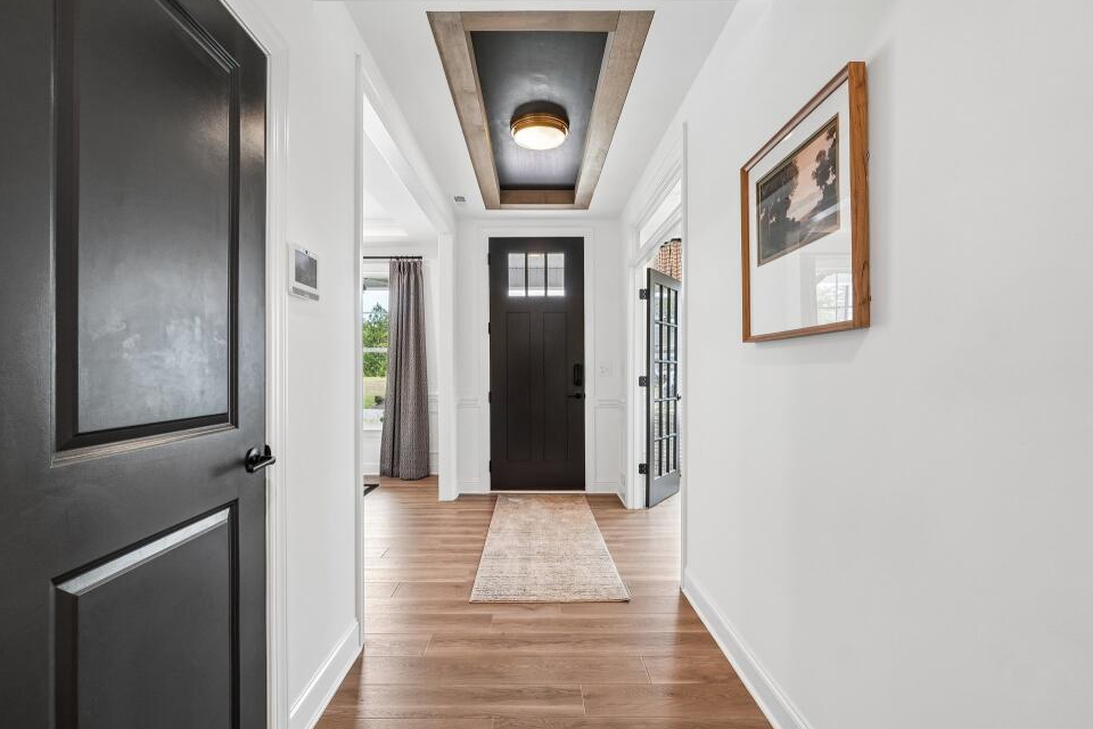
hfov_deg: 96.7
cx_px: 536
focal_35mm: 16
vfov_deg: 73.7
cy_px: 374
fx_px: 486
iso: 400
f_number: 8
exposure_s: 1/10
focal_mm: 10
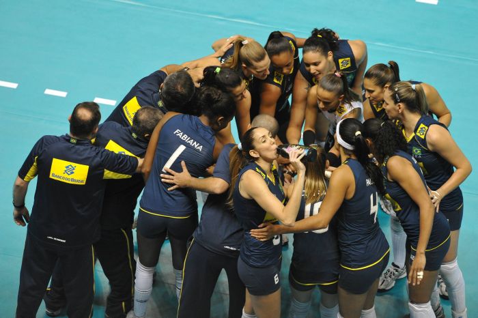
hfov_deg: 6.9
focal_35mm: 300
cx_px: 239
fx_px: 3981
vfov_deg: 4.6
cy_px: 159
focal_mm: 300
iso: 3200
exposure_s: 1/500
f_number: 5
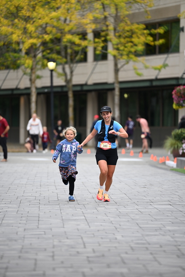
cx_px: 92
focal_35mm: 200
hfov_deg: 6.9
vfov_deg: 10.3
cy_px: 138
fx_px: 1541
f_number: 2.8
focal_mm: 200
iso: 640
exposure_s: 1/2000
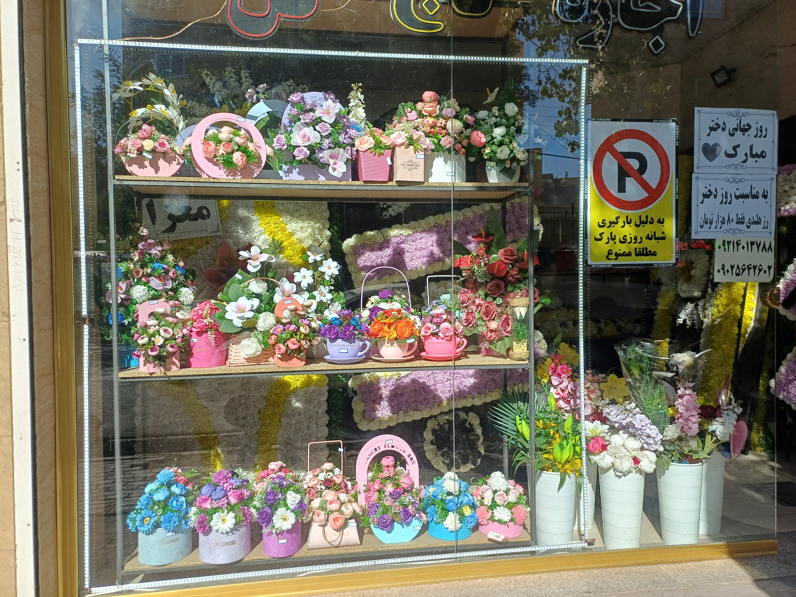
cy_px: 298
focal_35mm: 25
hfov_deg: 69.4
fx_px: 575
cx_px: 398
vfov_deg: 54.9
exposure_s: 1/1024
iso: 50
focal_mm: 4.65
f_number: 1.8
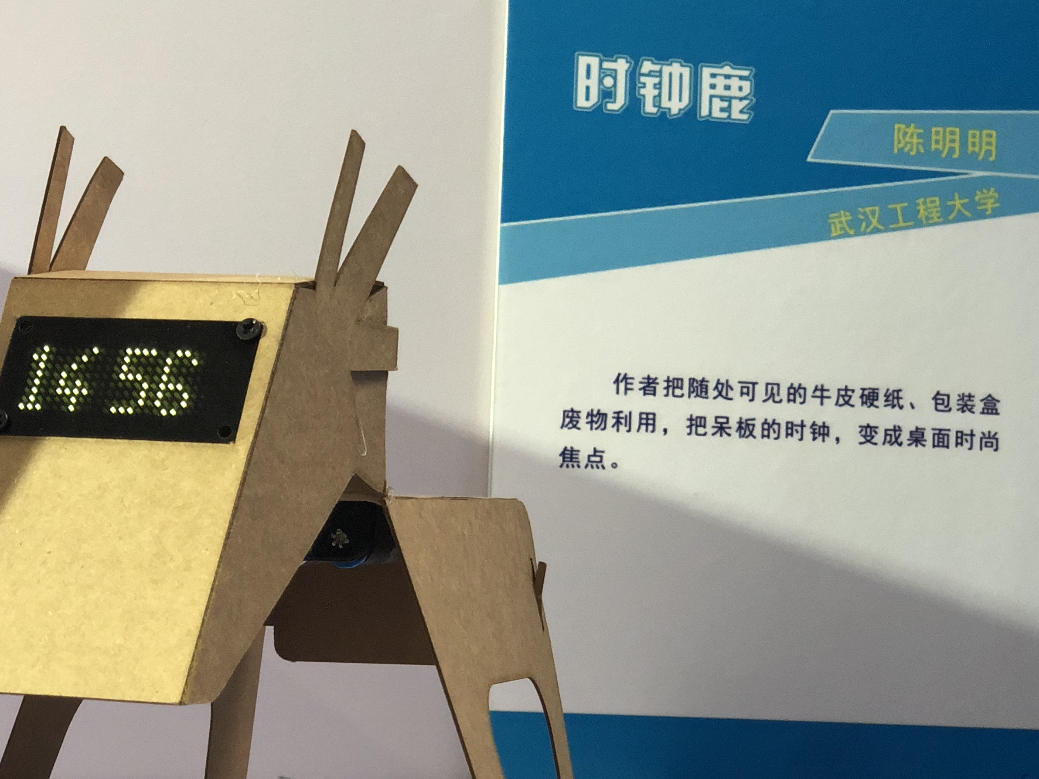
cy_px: 316
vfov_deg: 16.8
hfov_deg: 22.2
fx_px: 2641
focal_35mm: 88
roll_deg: -1.4
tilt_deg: +5.8
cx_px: 380
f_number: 2.4
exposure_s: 1/50
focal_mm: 6
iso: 80
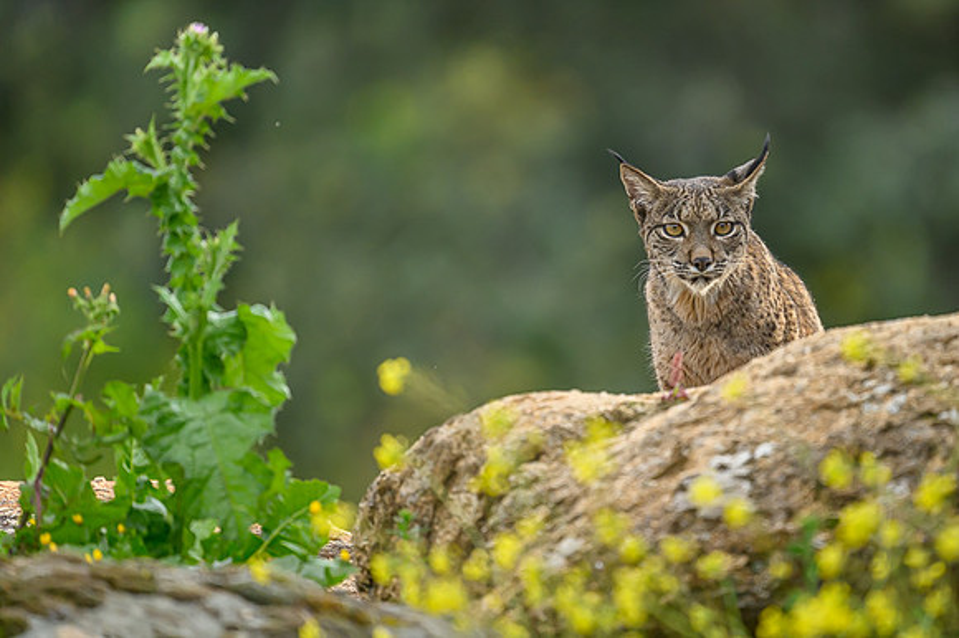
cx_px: 593
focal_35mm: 692
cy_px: 268
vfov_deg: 2.0
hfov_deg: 3.0
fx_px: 18426
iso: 1000
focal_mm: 560
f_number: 4
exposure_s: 1/2000
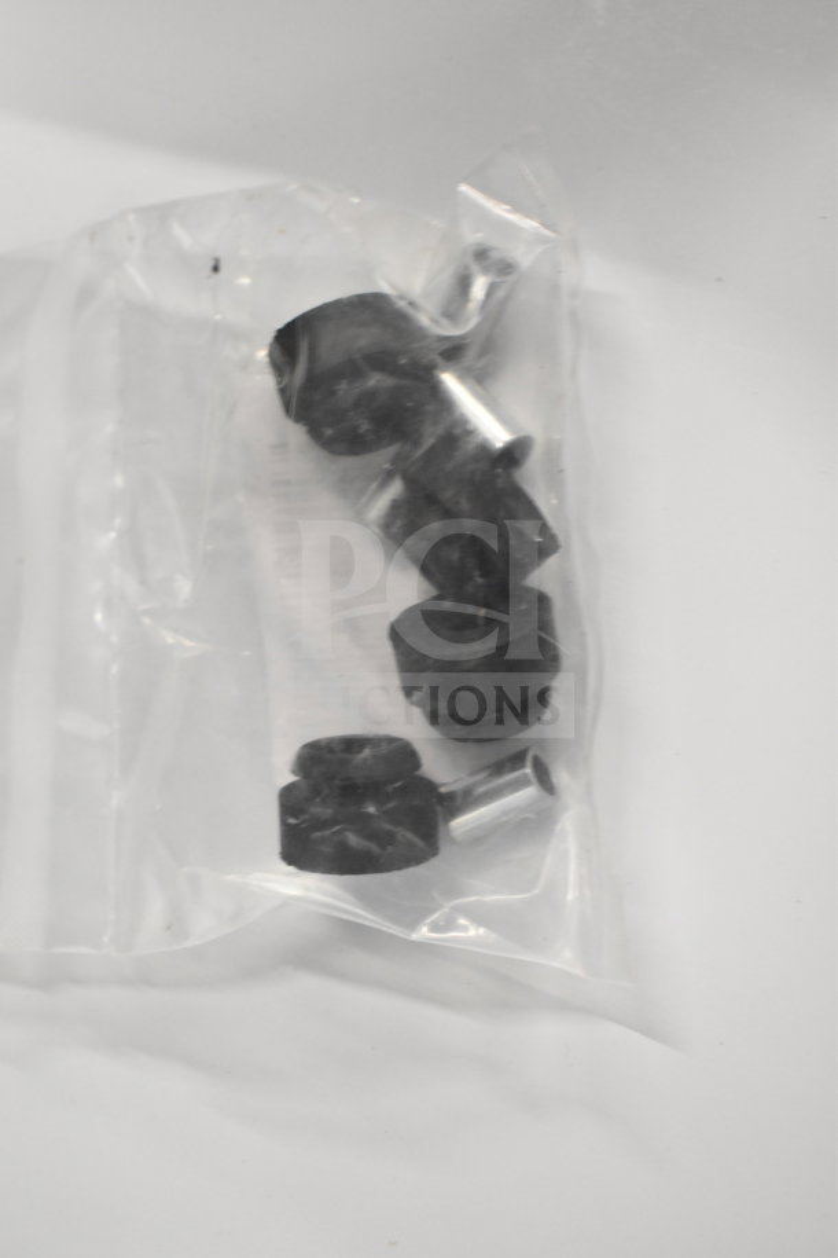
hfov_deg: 26.5
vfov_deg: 38.9
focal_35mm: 51
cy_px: 629
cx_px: 419
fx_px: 1781
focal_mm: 34
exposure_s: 1/50
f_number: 4.5
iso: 3600
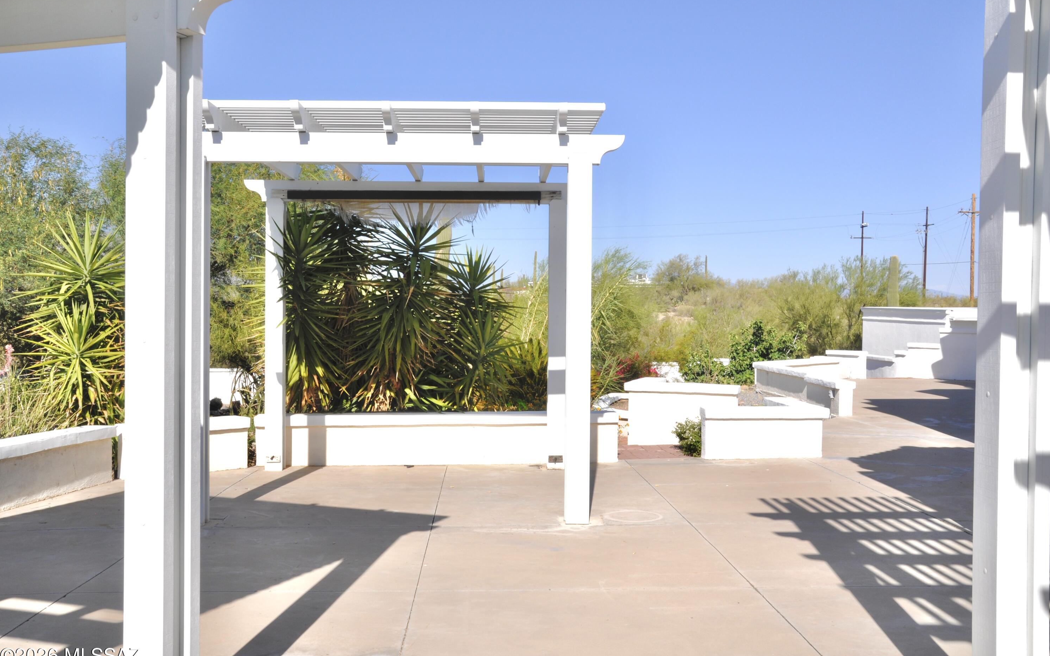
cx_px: 529
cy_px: 336
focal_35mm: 37
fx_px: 1059
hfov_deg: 52.7
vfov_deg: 34.4
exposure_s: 1/250
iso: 200
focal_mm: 24
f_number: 16
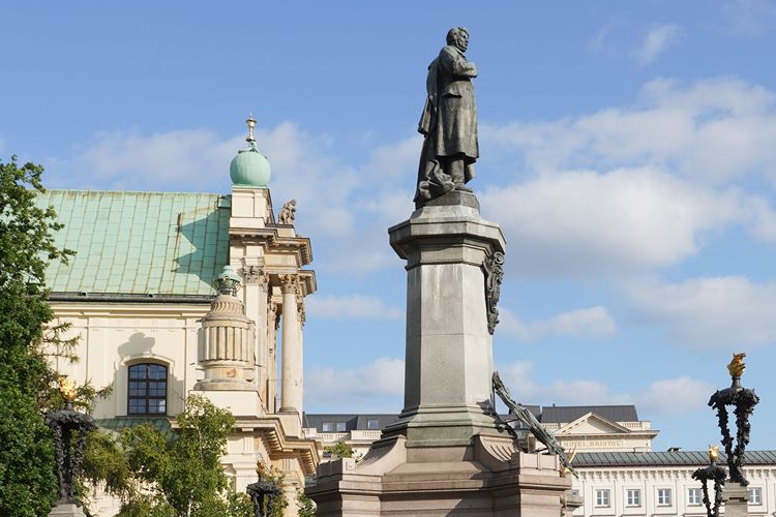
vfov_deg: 20.9
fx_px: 1379
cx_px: 622
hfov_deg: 30.6
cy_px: 449
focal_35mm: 64
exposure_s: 1/100
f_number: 14
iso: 100
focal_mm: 24
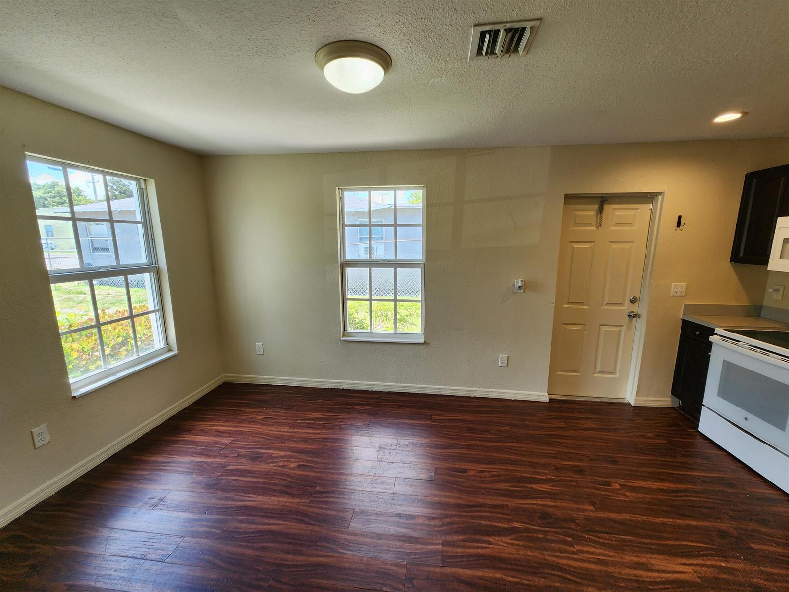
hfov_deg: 106.2
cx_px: 394
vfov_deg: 89.9
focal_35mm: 13
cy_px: 296
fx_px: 296
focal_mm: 2.2
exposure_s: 1/120
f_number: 2.2
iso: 100
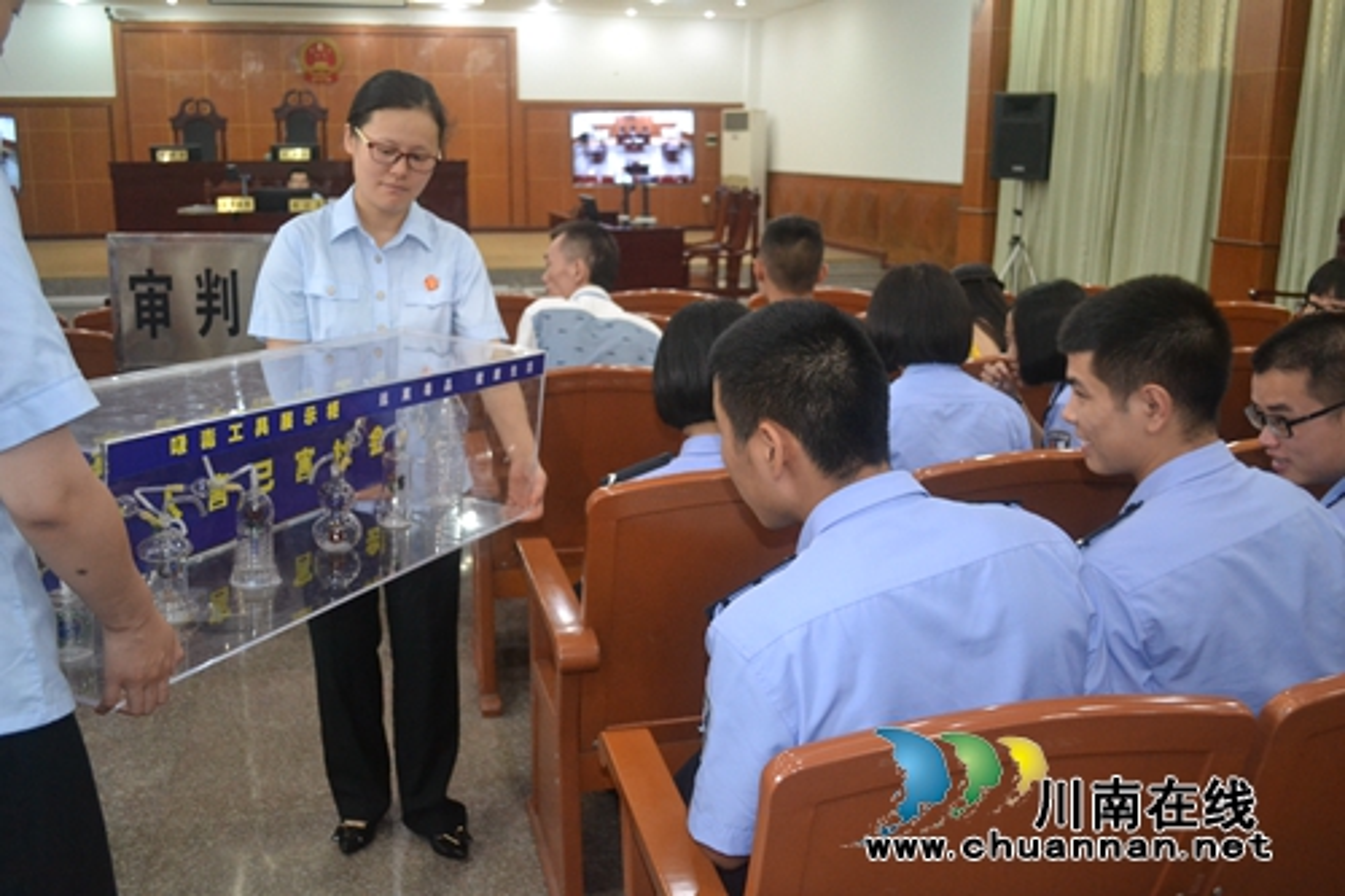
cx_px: 672
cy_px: 448
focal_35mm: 33
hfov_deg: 57.2
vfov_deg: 39.9
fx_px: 1232
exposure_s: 1/60
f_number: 3.8
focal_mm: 22
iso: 2200
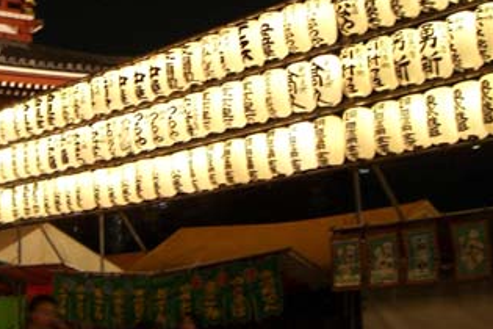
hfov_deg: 28.9
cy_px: 92
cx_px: 138
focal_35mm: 69
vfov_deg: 19.6
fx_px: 945
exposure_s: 1/8
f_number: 2.7
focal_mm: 6.2
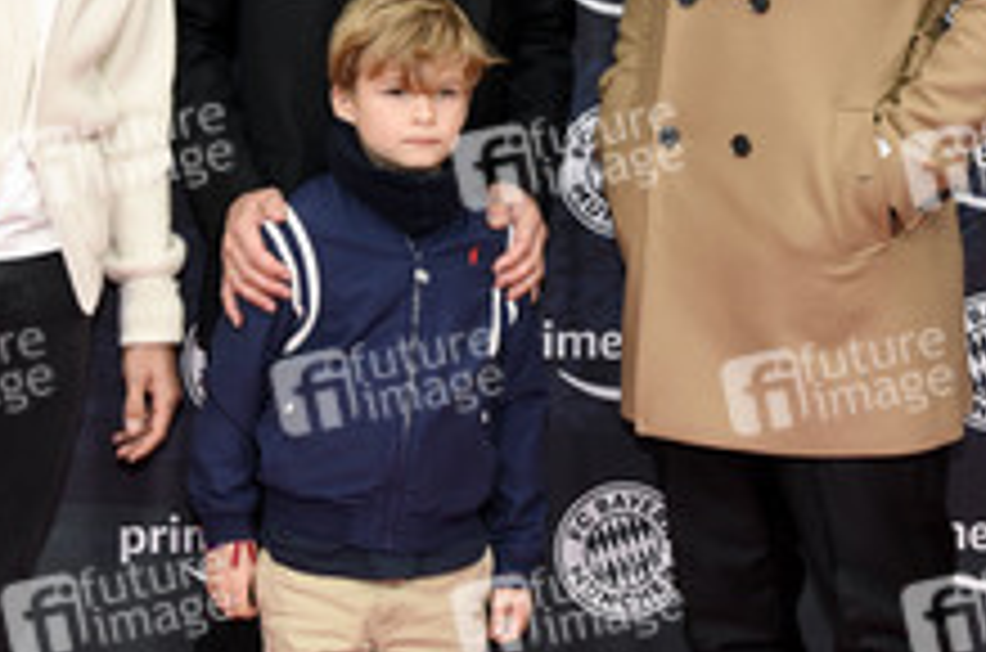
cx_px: 448
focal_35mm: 99
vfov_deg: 13.6
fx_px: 2706
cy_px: 45
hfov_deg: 20.6
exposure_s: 1/125
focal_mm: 48
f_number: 6.3
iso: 1600
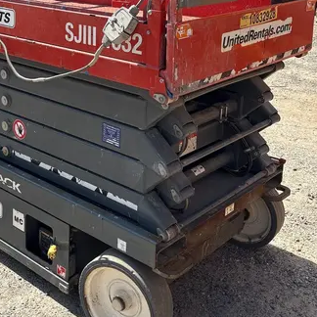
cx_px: 100
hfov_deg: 32.5
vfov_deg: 31.7
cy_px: 50
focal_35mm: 52
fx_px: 539
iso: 50
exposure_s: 1/3125
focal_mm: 5.96
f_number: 1.6
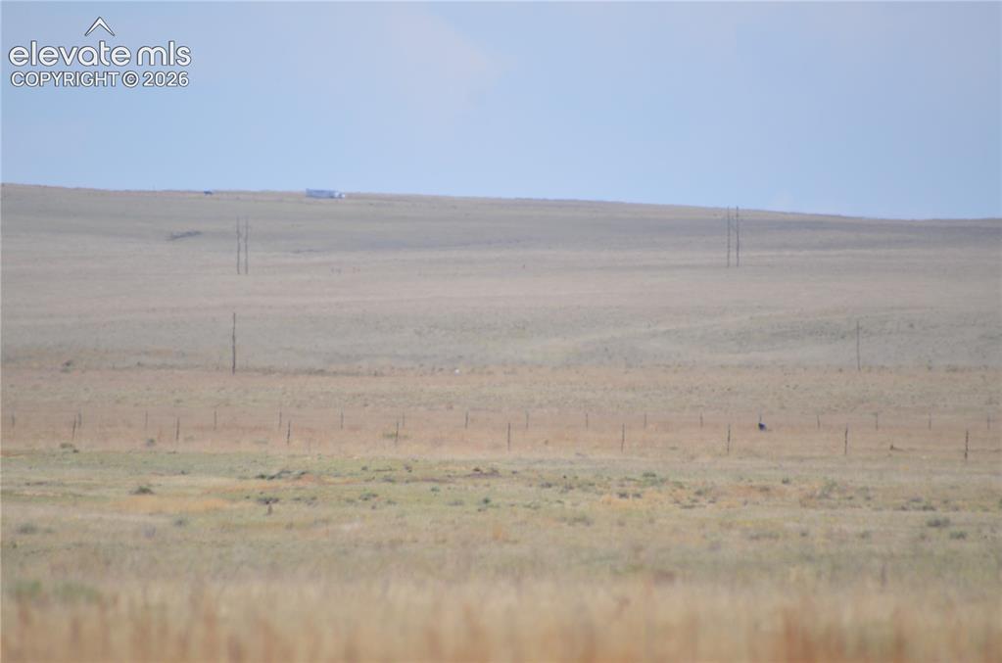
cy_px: 332
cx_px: 501
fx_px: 12496
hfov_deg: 4.6
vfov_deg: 3.0
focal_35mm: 450
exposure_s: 1/2000
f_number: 5.6
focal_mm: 300
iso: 360
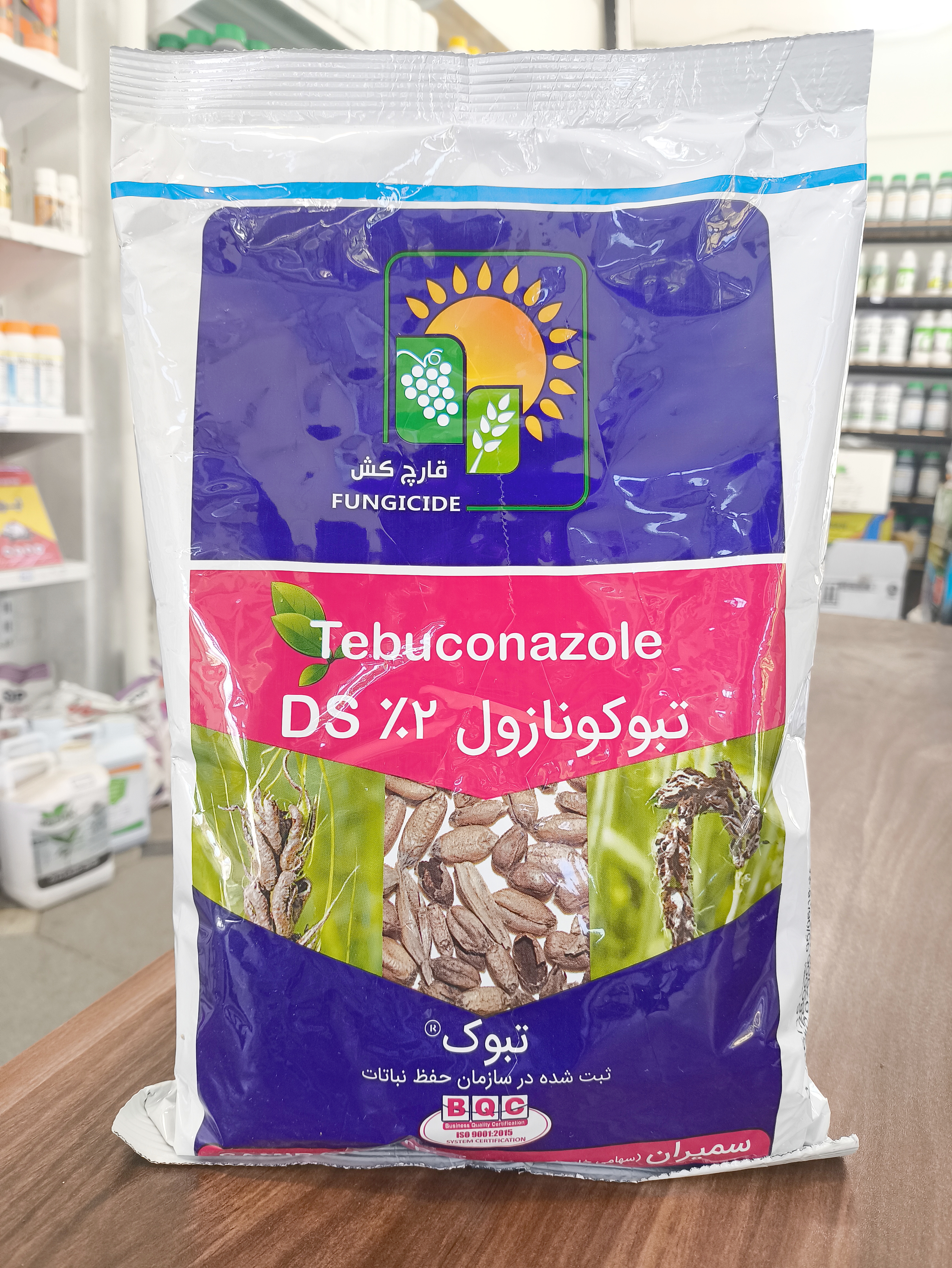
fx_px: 916
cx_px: 476
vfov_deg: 69.4
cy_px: 634
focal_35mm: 25
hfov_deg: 54.9
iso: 100
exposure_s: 1/50
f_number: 1.7
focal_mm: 4.71
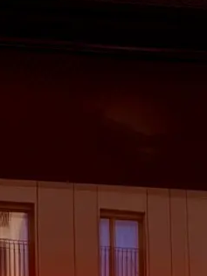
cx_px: 174
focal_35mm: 243
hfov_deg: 6.1
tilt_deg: +2.6
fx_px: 1937
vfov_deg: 7.8
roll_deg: +0.2
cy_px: 546
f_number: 1.78
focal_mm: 6.76
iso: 64
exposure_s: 1/314
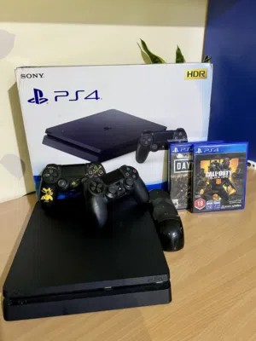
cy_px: 170
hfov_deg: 53.1
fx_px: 256
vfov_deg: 67.3
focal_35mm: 26
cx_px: 128
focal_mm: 5.7
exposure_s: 1/45
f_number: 1.5
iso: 500
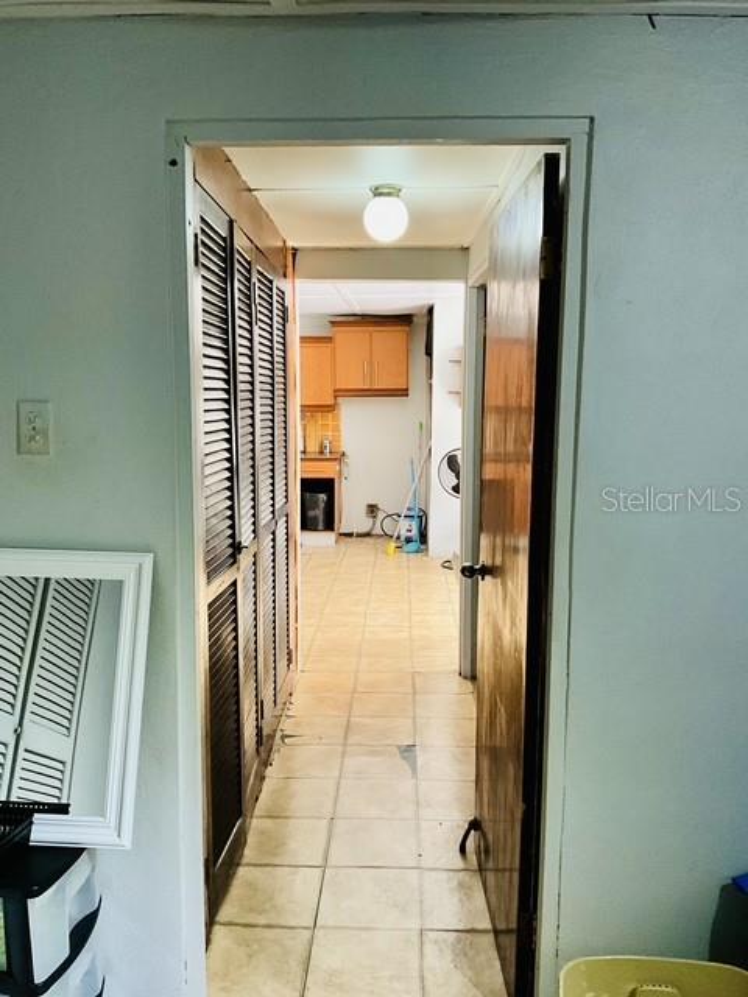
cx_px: 374
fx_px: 836
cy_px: 498
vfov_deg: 61.7
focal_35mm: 29
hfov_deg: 48.2
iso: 160
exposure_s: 1/60
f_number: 1.8
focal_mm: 3
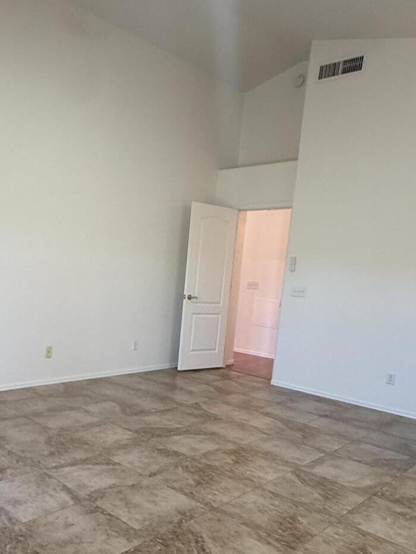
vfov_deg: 59.2
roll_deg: -5.1
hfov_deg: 45.8
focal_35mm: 30
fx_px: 481
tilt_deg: -9.3
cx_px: 127
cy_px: 347
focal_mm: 2.22
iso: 400
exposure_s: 1/120
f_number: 2.2
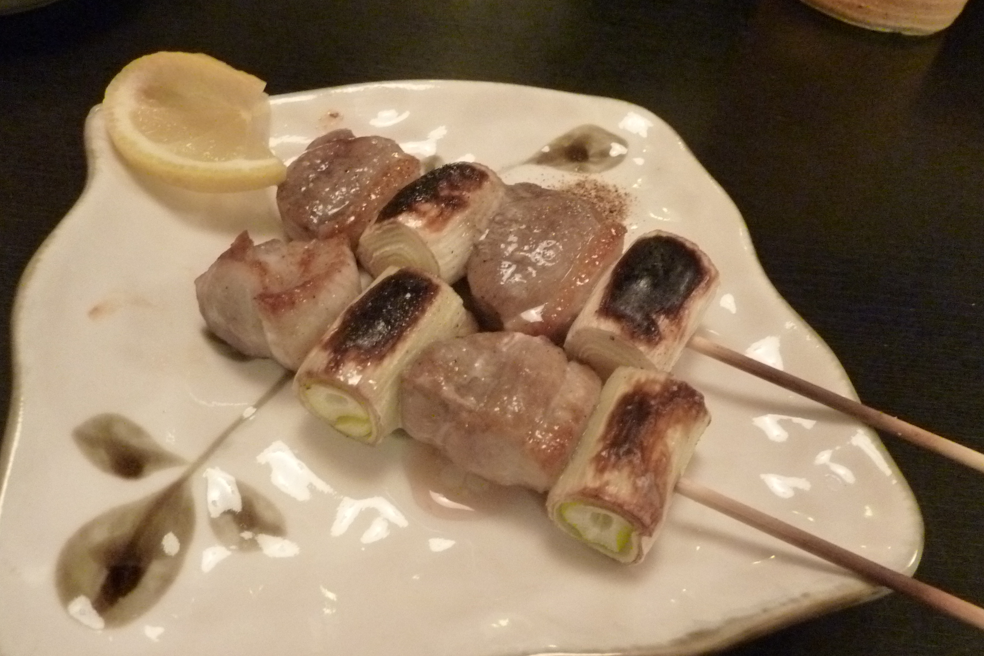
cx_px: 494
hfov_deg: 67.4
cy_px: 313
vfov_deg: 47.9
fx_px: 738
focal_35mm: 27
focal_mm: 4.1
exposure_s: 1/13
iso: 800
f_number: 3.3
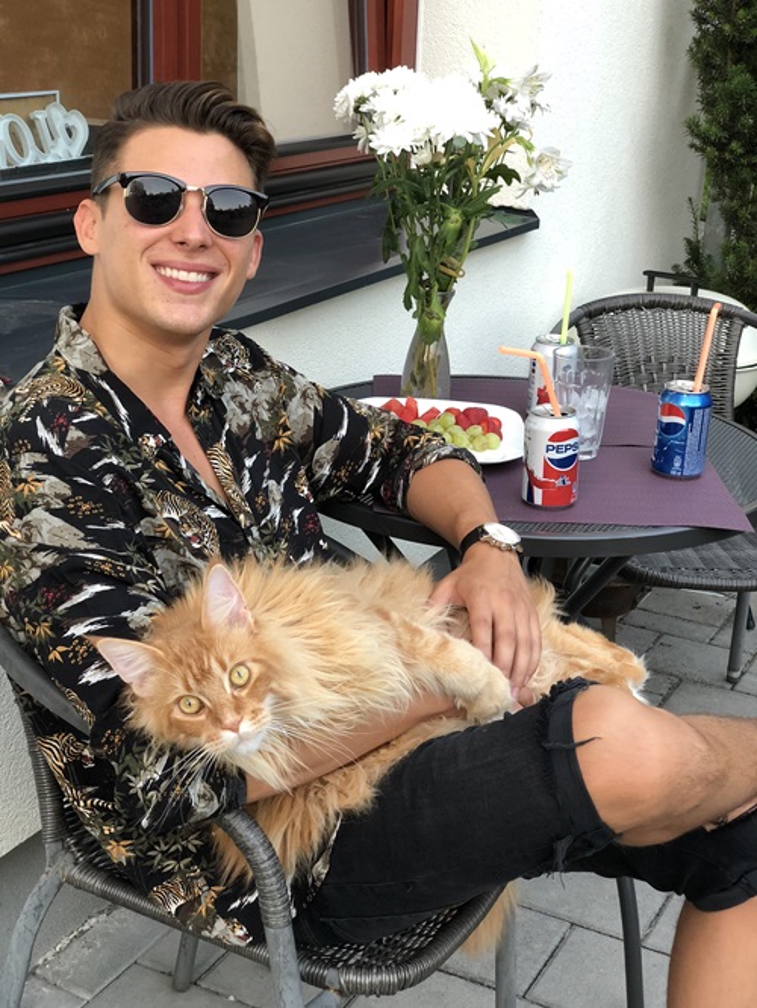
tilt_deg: -17.5
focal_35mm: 52
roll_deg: -2.7
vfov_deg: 36.8
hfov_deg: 28.1
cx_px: 378
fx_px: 1515
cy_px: 504
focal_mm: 6
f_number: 2.4
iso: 64
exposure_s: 1/50
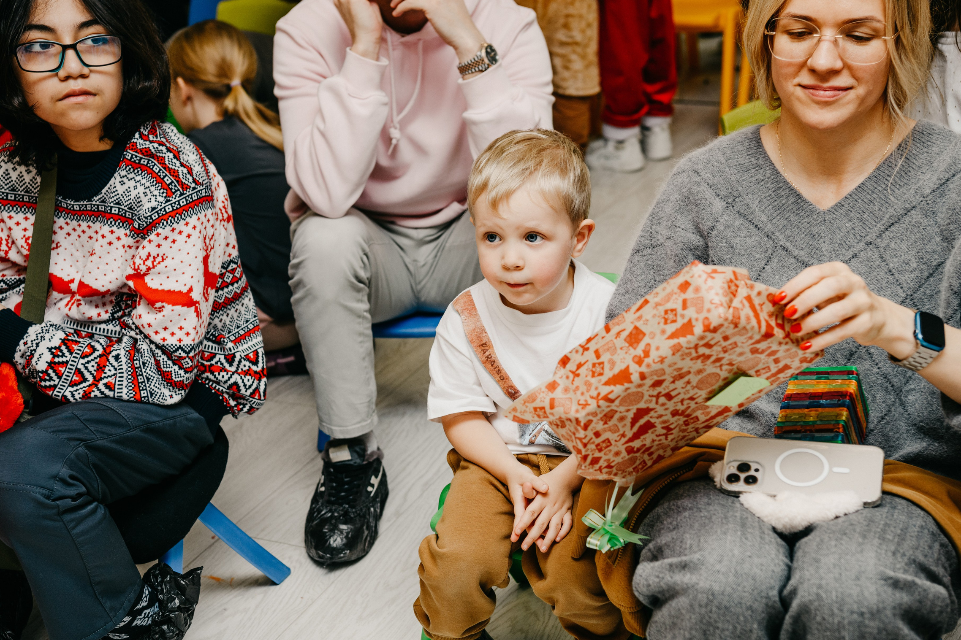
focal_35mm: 63
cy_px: 297
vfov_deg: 21.6
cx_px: 487
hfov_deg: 31.9
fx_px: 1682
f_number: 4.5
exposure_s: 1/160
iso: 250
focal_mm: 56
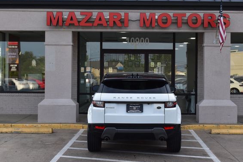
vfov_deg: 22.7
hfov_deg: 33.6
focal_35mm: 60
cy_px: 81
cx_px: 137
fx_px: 402
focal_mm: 35
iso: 400
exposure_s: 1/250
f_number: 10
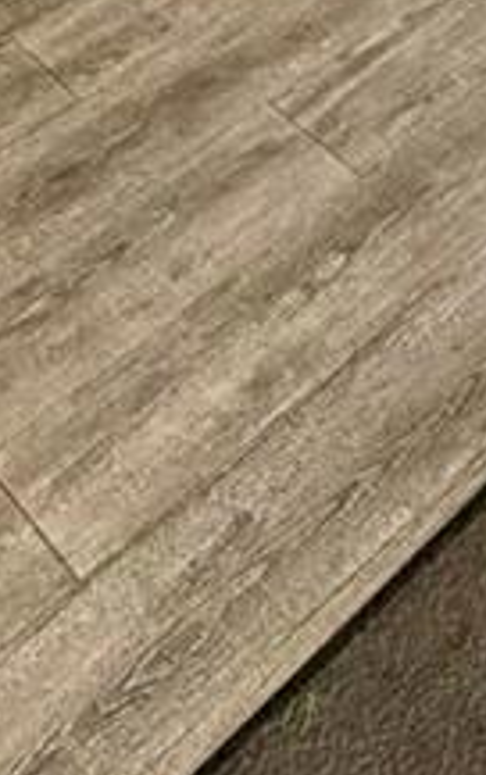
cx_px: 504
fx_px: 1734
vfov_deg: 19.4
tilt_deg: -19.7
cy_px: -593
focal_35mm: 82
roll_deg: +0.9
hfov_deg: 15.6
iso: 320
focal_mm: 2.22
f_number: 2.2
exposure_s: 1/121
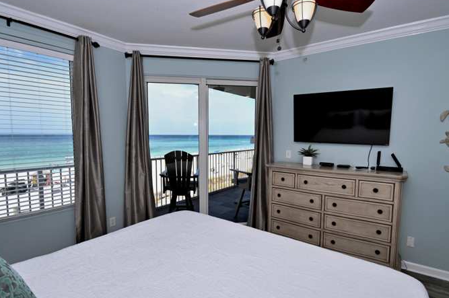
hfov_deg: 90.0
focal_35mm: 18
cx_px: 235
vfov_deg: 67.2
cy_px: 147
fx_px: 224
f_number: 5.6
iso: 100
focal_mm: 10
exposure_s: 1/250
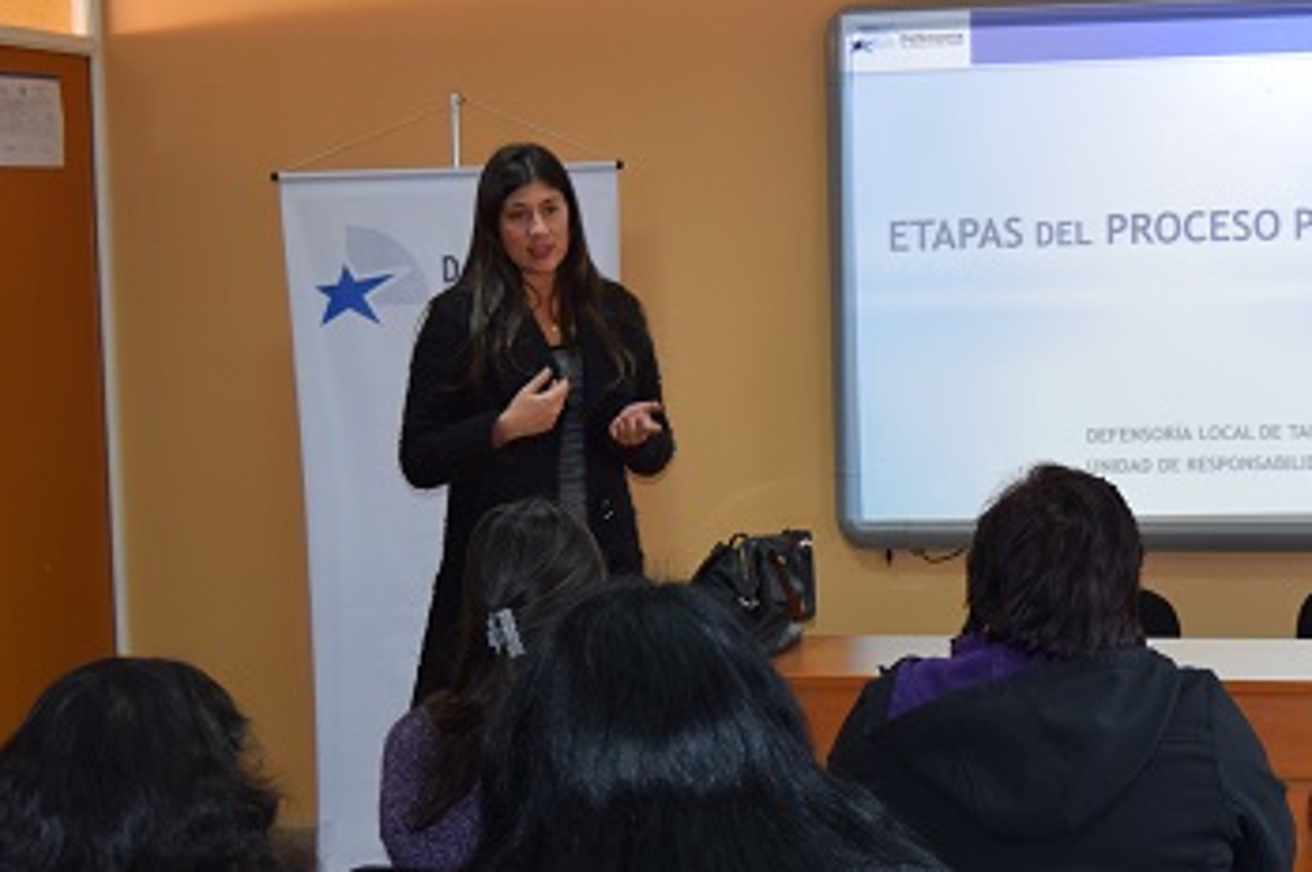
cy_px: 485
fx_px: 2726
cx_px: 992
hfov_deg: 26.7
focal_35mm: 75
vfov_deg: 18.2
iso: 800
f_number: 4.5
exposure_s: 1/80
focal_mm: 29
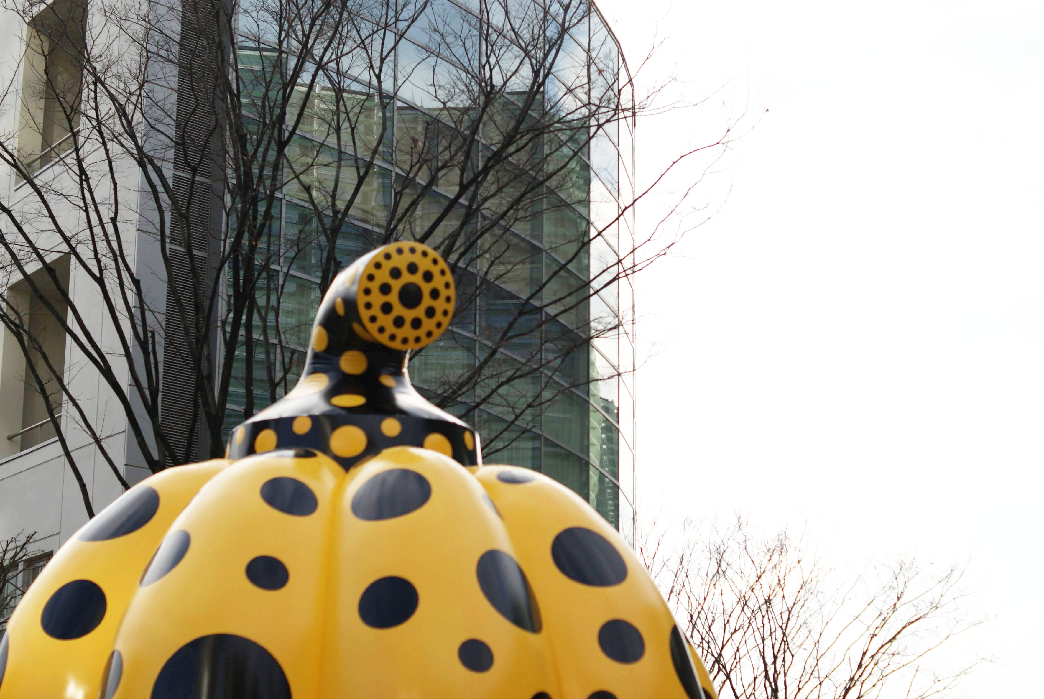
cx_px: 536
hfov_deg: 24.7
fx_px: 2381
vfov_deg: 16.7
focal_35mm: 82
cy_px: 322
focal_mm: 50
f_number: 3.2
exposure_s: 1/2500
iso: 100
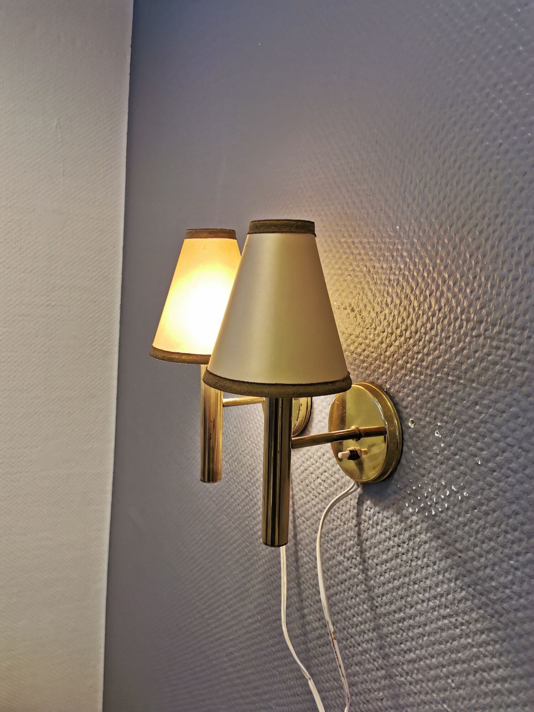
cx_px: 267
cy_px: 356
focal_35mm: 27
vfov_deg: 65.3
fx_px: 555
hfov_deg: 51.4
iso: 100
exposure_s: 1/120
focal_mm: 5.56
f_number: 1.6
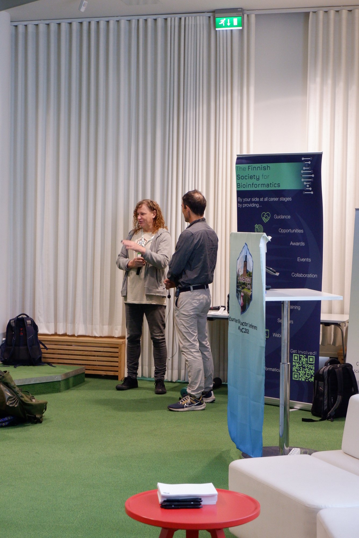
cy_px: 269
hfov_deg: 20.6
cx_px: 180
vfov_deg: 30.5
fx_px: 986
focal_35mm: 66
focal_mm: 44.5
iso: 3200
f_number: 5.6
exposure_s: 1/50
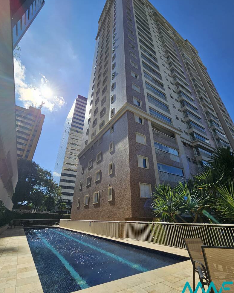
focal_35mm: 14
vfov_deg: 100.7
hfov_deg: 88.0
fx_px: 121
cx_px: 119
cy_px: 148
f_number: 2.2
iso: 50
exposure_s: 1/3409
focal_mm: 2.2
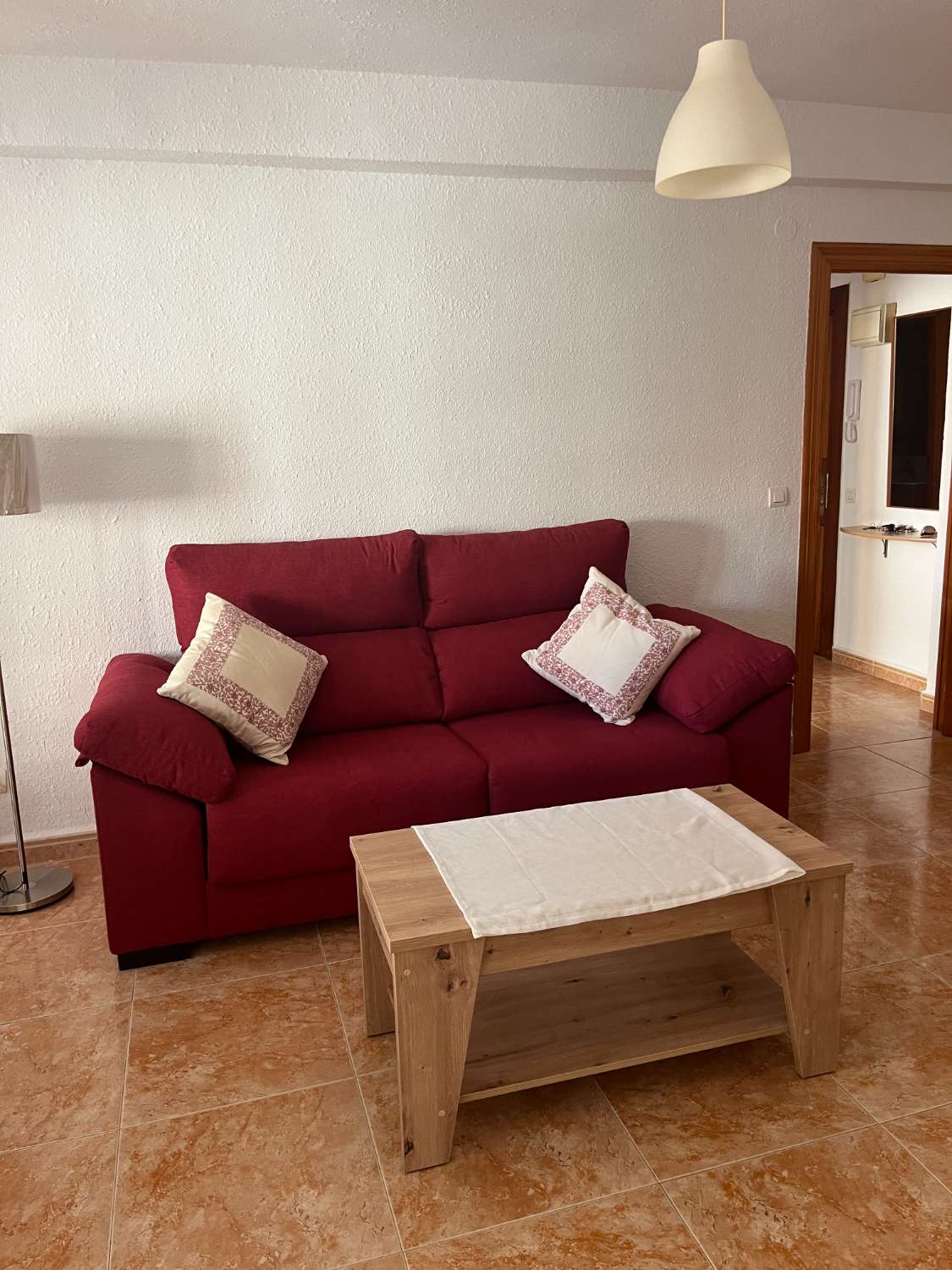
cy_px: 635
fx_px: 953
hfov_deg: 53.1
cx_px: 476
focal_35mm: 26
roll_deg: +1.1
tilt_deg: -11.8
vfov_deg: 67.3
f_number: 1.6
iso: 125
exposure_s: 1/64
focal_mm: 5.1
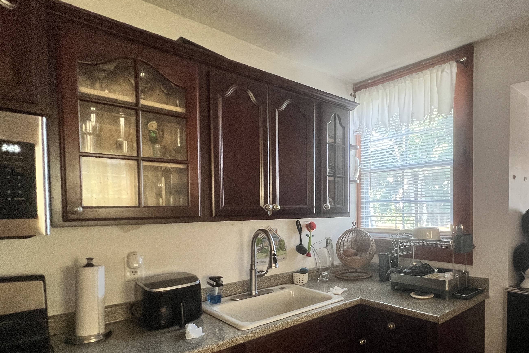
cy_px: 218
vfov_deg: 58.8
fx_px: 309
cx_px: 371
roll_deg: +0.1
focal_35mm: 21
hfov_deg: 77.3
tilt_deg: -2.0
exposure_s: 1/88
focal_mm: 1.57
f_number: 1.8
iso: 250
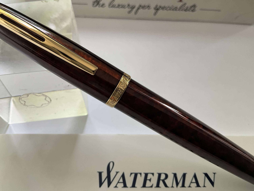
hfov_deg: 61.7
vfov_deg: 48.2
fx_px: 213
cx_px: 127
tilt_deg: -60.6
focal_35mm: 29
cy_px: 96
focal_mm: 3
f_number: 1.8
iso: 40
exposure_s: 1/122
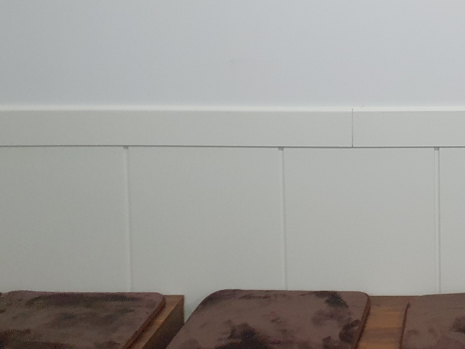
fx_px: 873
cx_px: 530
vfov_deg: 21.4
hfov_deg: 27.0
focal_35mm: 65
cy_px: -42
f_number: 2.4
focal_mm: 4.32
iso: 250
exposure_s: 1/120
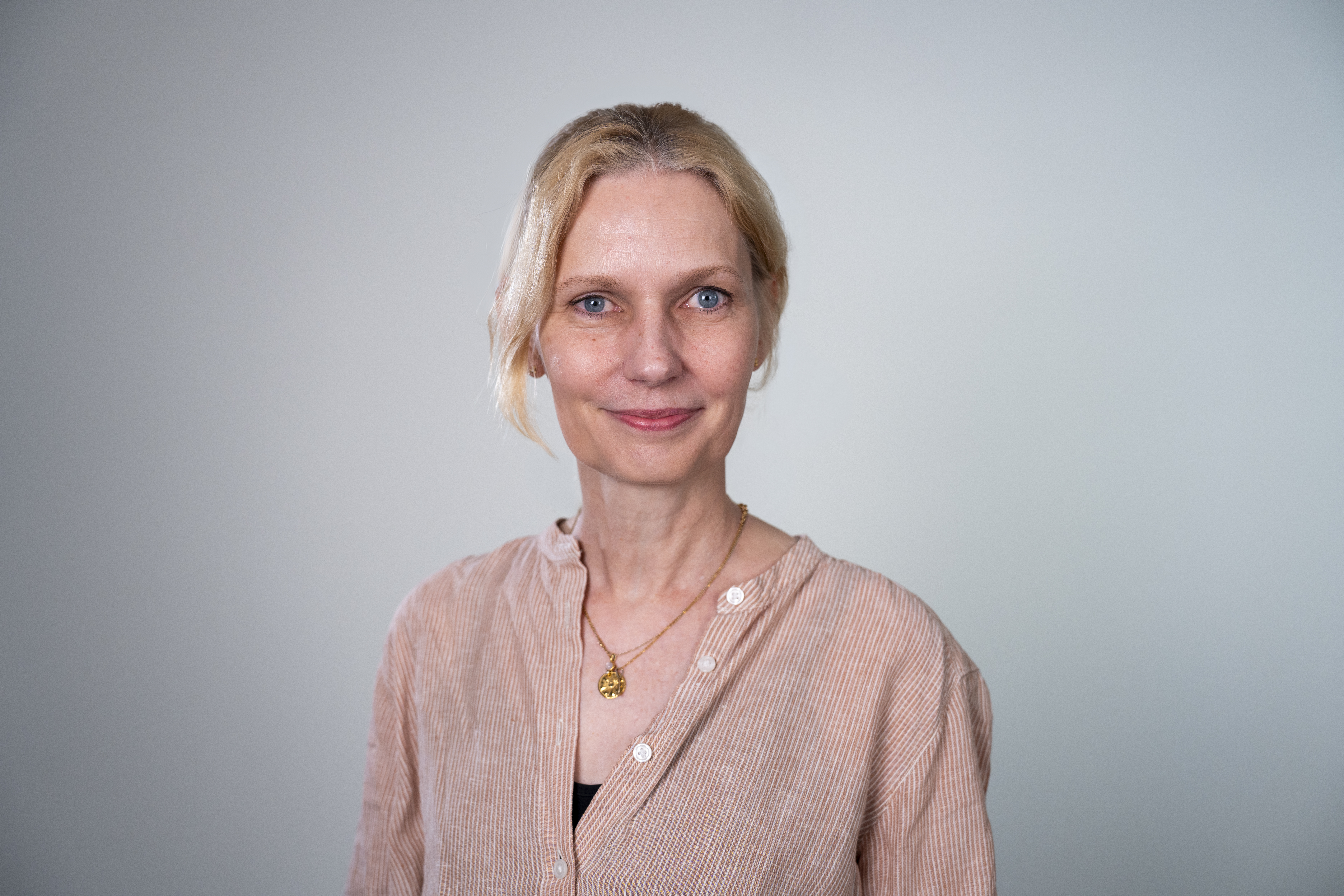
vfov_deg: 32.6
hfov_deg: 47.4
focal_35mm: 41
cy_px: 448
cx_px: 672
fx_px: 1531
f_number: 3.2
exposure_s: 1/160
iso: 400
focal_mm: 41
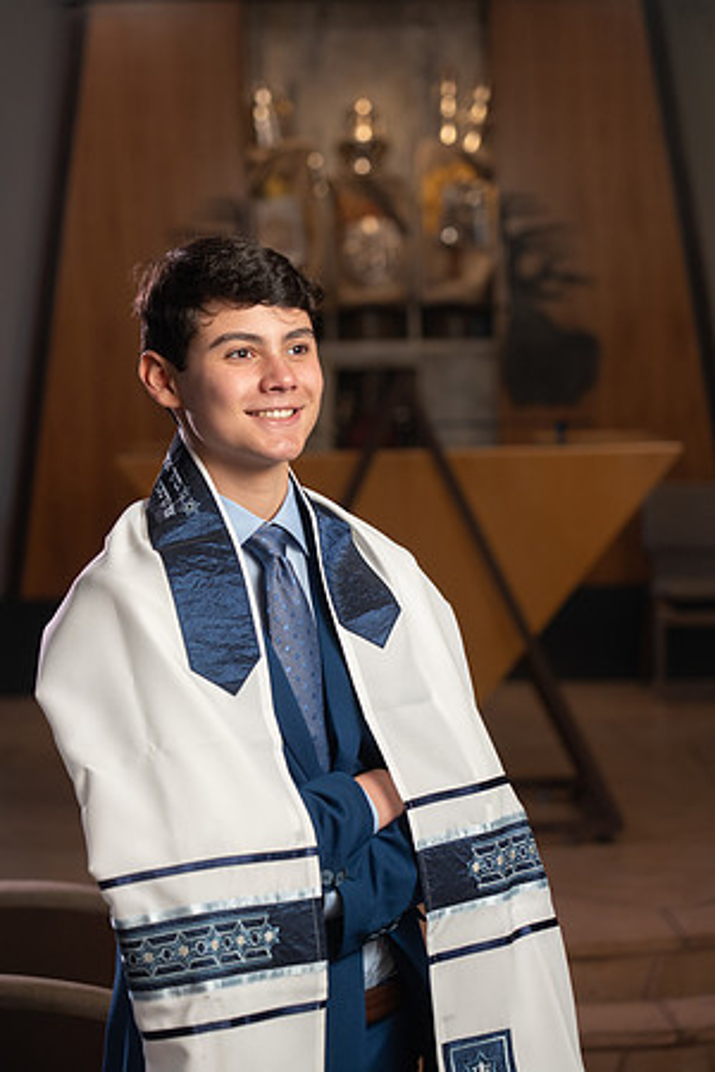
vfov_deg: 19.5
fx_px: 3128
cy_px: 536
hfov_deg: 13.0
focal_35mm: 105
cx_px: 358
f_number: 4
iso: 1250
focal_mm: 105
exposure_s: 1/250
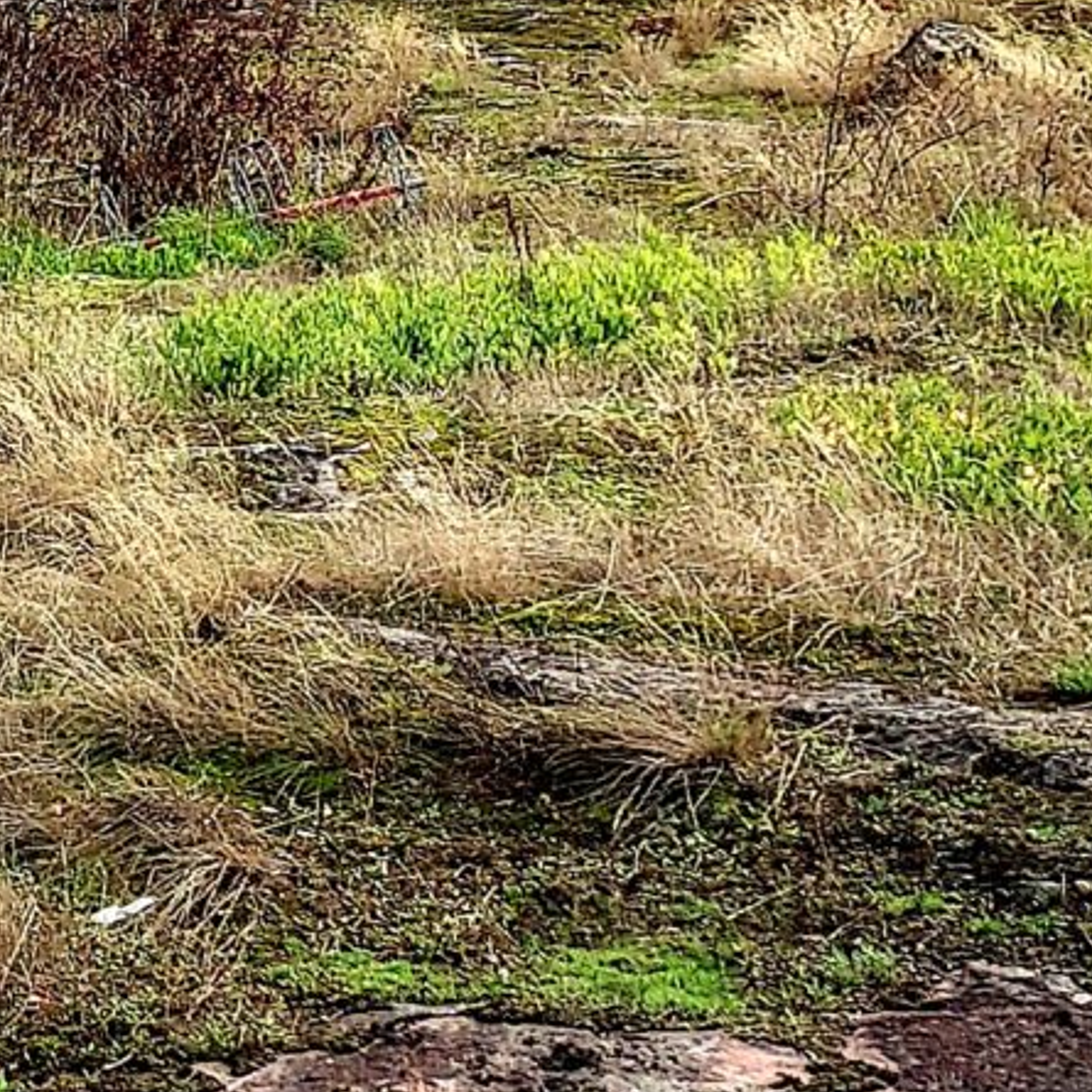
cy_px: -312
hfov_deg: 12.9
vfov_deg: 13.8
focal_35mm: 122
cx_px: -923
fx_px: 4354
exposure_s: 1/1429
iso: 40
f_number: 1.8
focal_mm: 4.6
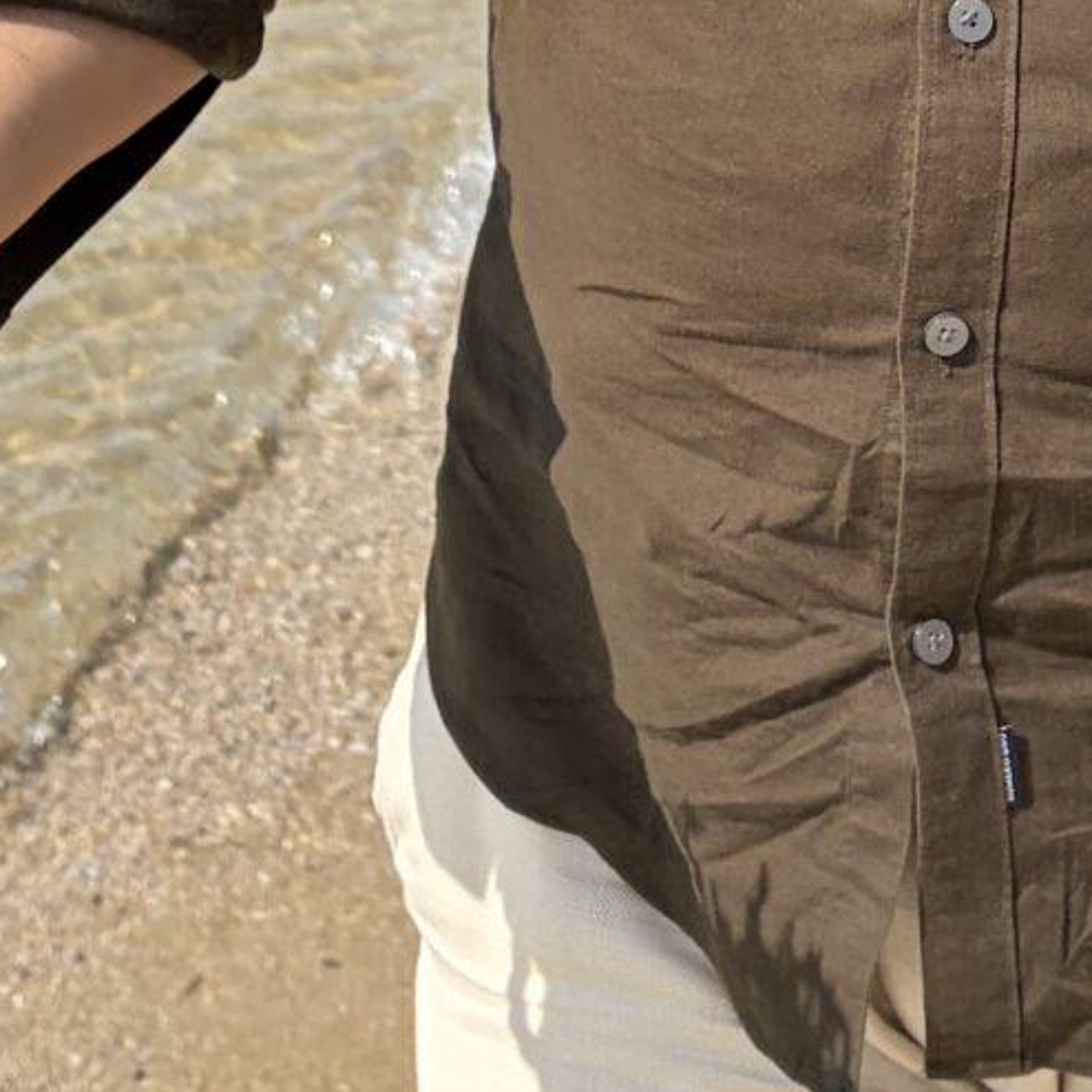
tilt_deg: -11.3
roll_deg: -0.2
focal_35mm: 119
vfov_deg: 13.9
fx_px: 4247
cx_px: 825
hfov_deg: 14.6
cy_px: -444
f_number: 1.6
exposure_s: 1/4329
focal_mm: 5.96
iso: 50
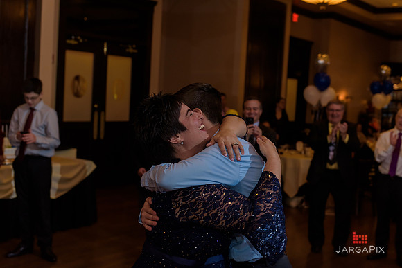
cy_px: 134
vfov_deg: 28.1
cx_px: 201
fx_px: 536
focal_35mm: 48
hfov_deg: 41.1
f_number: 3.2
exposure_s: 1/125
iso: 1250
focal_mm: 48
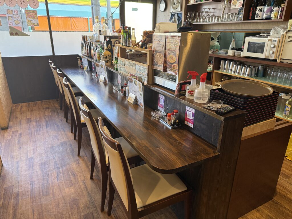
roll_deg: -0.3
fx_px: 202
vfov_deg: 56.8
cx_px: 146
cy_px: 110
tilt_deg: -20.2
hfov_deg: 71.6
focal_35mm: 24
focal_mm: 6.76
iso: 200
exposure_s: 1/120
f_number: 1.78
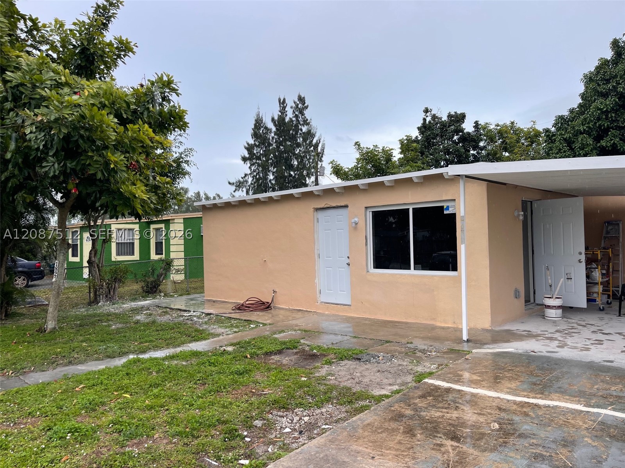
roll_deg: -1.1
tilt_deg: -1.9
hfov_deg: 67.3
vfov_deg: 53.1
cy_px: 234
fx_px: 469
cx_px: 312
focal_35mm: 26
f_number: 1.6
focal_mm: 5.1
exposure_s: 1/507
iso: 32
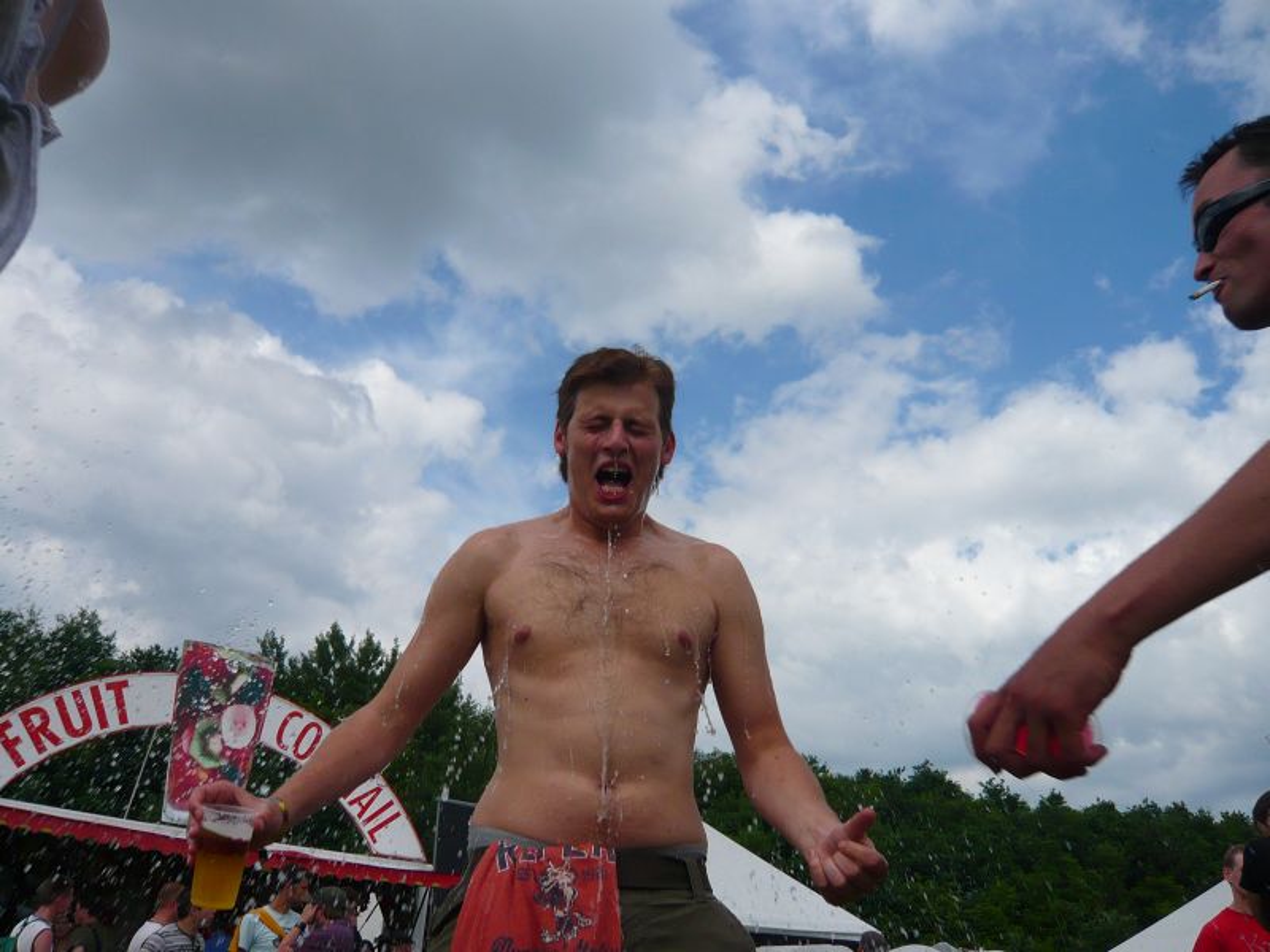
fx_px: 1027
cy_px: 476
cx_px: 635
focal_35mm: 28
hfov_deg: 63.4
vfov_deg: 49.7
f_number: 8
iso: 100
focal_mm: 4.6
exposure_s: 1/250
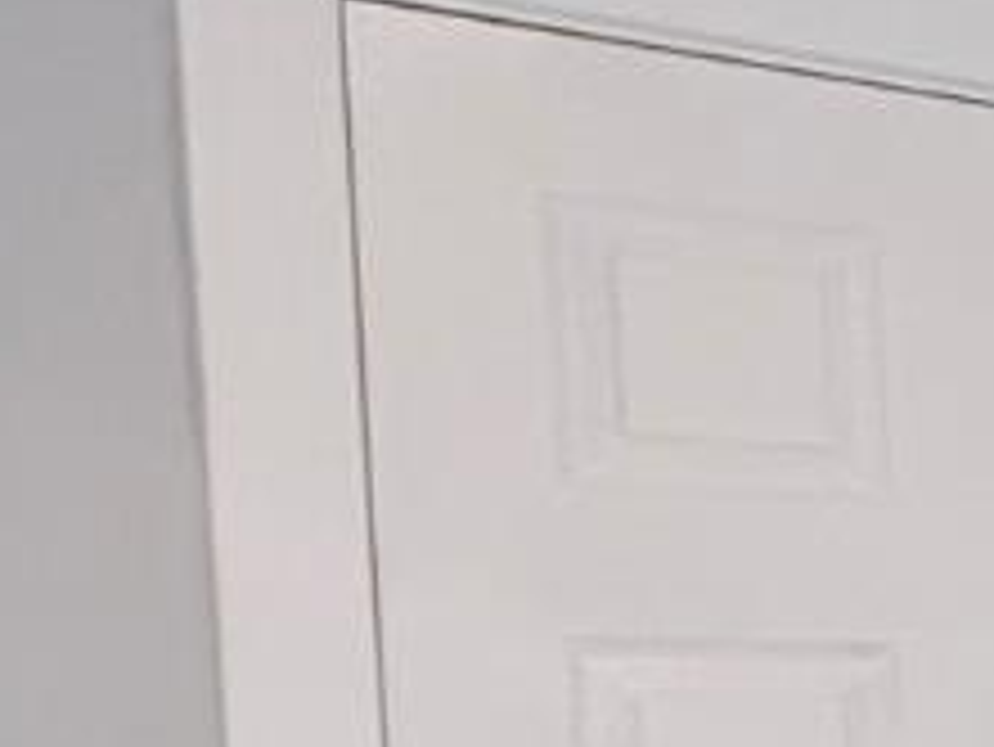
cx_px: 2388
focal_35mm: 95
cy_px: 916
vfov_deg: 15.0
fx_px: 2729
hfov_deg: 14.1
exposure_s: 1/60
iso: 250
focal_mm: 2.22
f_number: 2.2
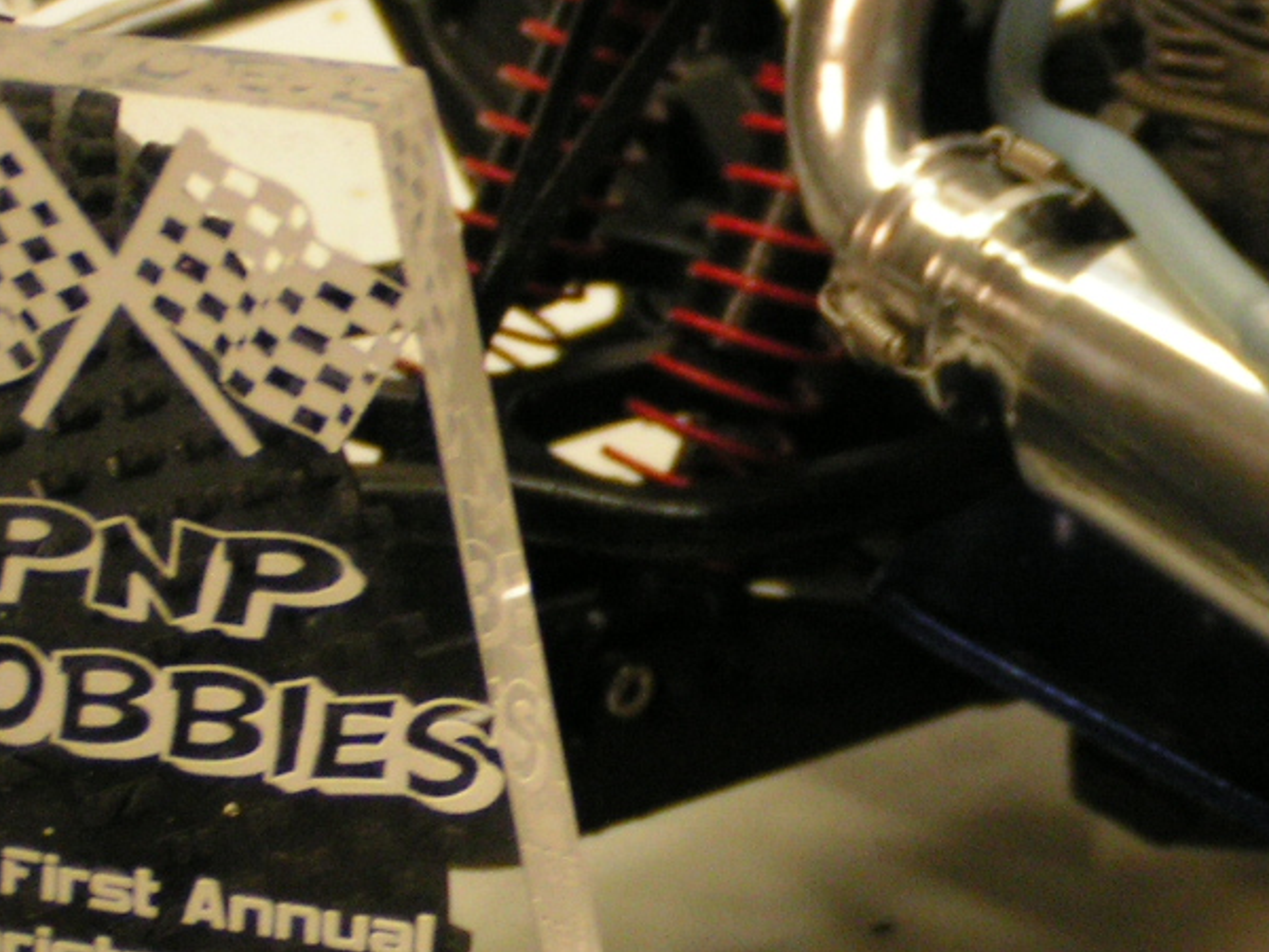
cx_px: 1119
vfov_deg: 8.5
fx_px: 6415
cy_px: 463
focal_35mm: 175
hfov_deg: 11.2
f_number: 3.2
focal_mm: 12.6
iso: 200
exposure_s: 1/50
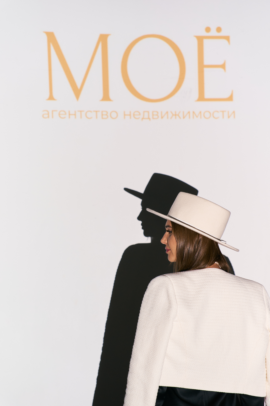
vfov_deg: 28.8
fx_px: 787
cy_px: 203
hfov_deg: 19.5
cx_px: 135
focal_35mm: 70
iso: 400
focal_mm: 70
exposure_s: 1/80
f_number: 3.2
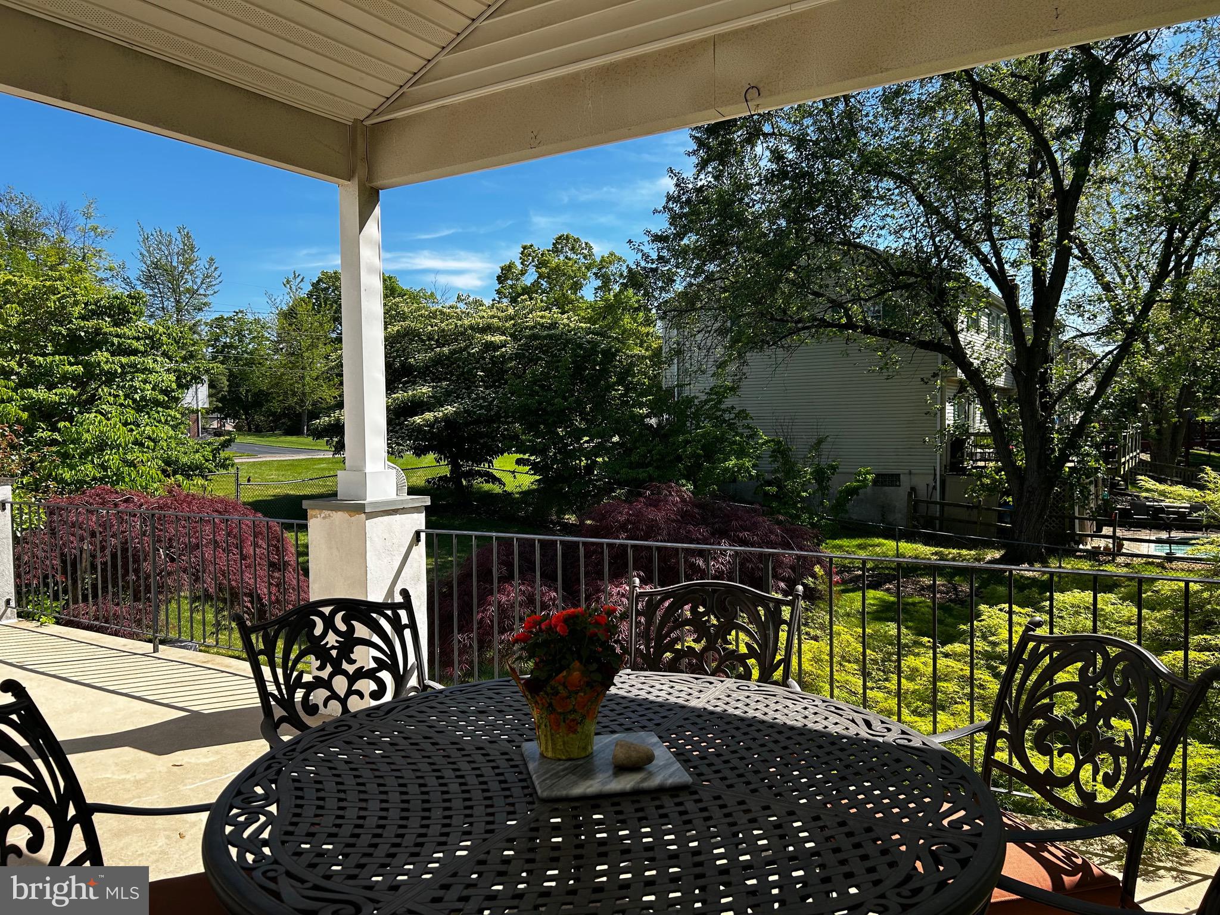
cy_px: 458
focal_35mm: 26
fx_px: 916
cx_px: 610
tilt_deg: -2.8
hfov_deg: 67.3
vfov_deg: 53.1
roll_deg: +0.4
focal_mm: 5.7
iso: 50
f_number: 1.5
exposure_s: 1/2045
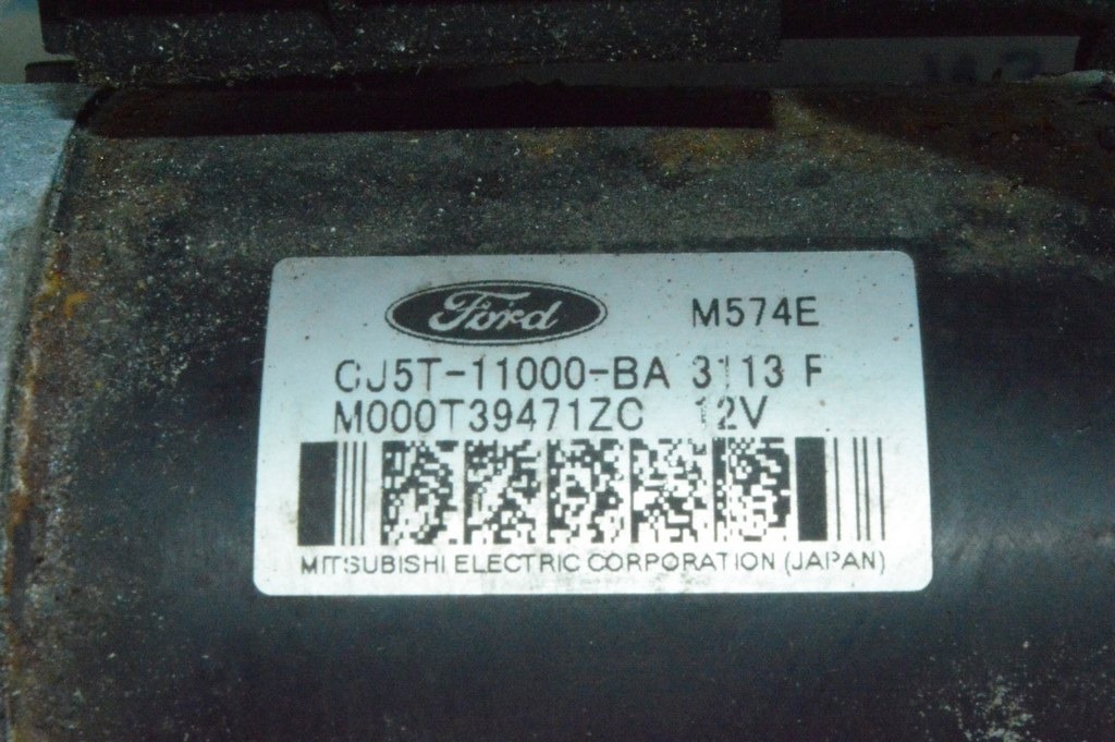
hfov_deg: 24.6
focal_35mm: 82
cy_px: 371
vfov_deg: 16.5
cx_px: 558
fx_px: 2553
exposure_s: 1/100
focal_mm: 55
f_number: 36
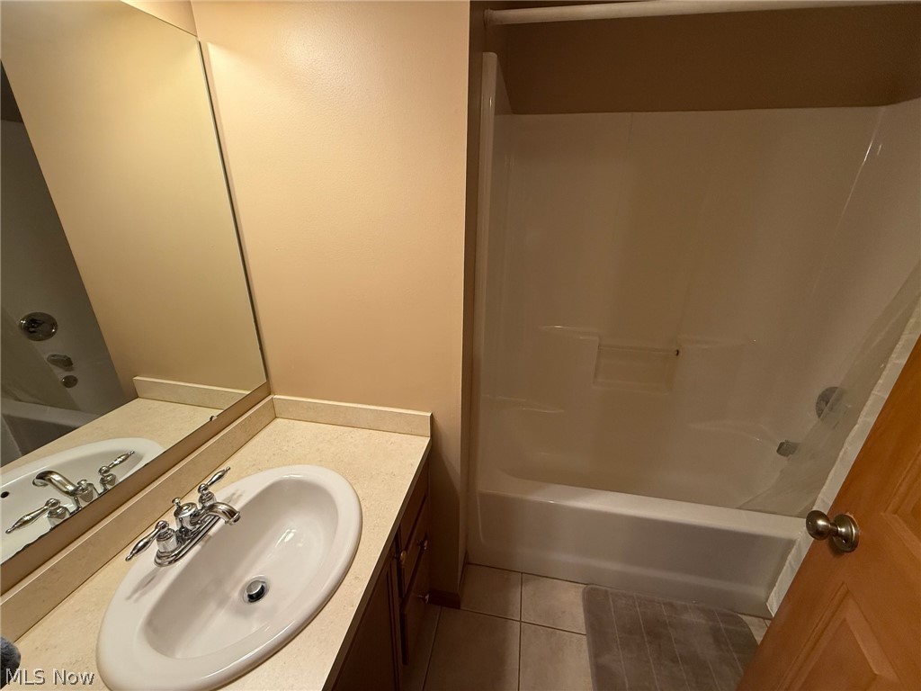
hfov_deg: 102.1
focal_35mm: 14
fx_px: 372
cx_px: 460
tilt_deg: -22.3
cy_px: 346
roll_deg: -1.1
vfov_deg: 85.7
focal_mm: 2.22
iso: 200
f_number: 2.2
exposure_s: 1/60
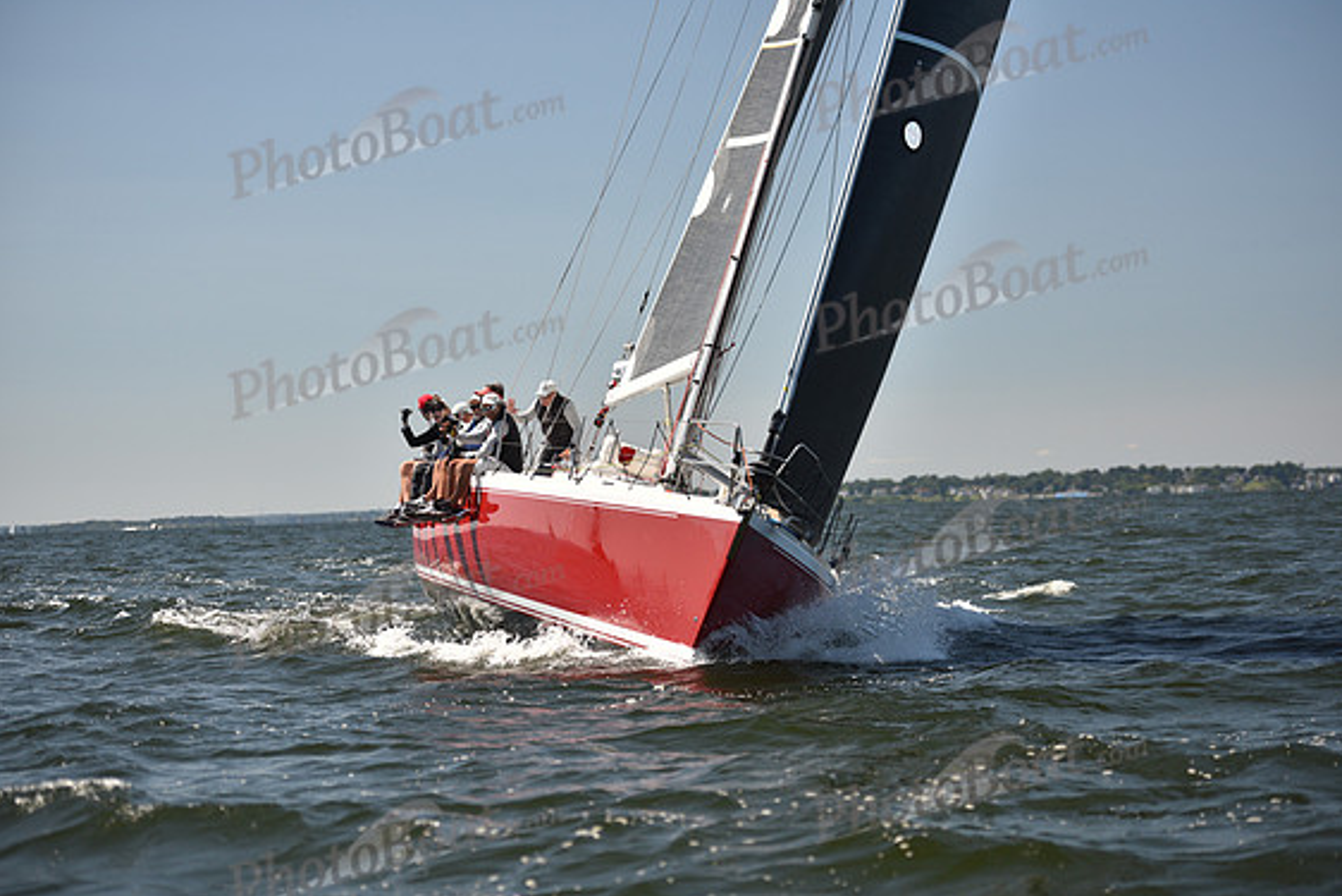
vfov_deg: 14.0
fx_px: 3654
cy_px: 448
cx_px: 690
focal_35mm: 98
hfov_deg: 20.8
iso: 250
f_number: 2.8
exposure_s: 1/1600
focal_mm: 95
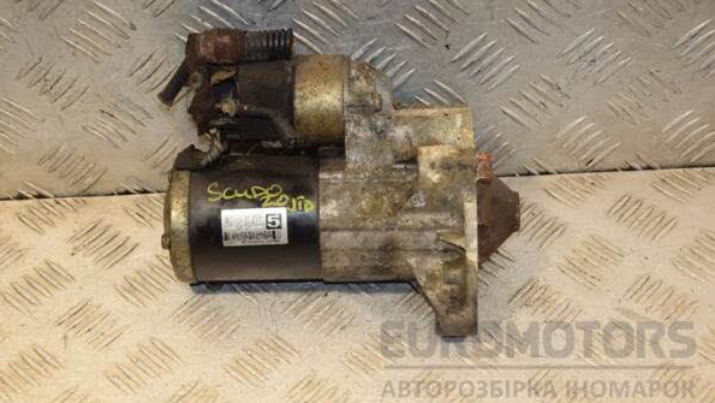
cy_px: 179
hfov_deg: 27.9
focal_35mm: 76
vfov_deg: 15.9
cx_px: 358
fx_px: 1441
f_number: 5.6
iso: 800
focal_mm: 48
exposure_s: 1/200
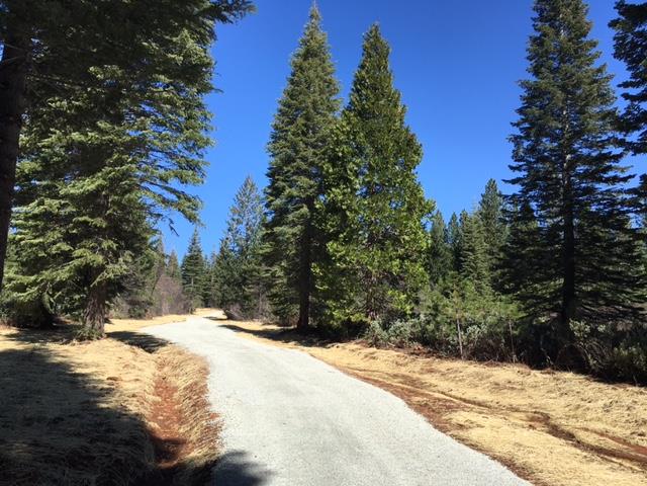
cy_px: 243
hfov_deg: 61.7
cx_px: 324
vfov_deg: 48.2
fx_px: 542
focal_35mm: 29
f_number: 2.2
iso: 25
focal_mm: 4.15
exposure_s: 1/1241
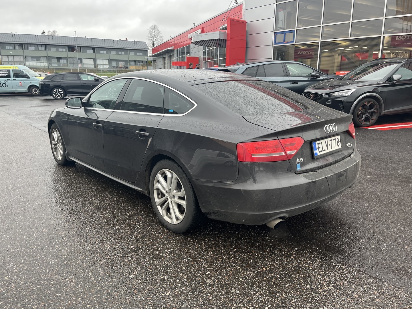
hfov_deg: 67.3
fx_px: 309
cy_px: 154
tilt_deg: -13.0
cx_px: 206
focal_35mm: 26
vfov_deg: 53.1
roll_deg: -0.5
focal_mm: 5.1
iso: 64
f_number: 1.6
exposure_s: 1/122
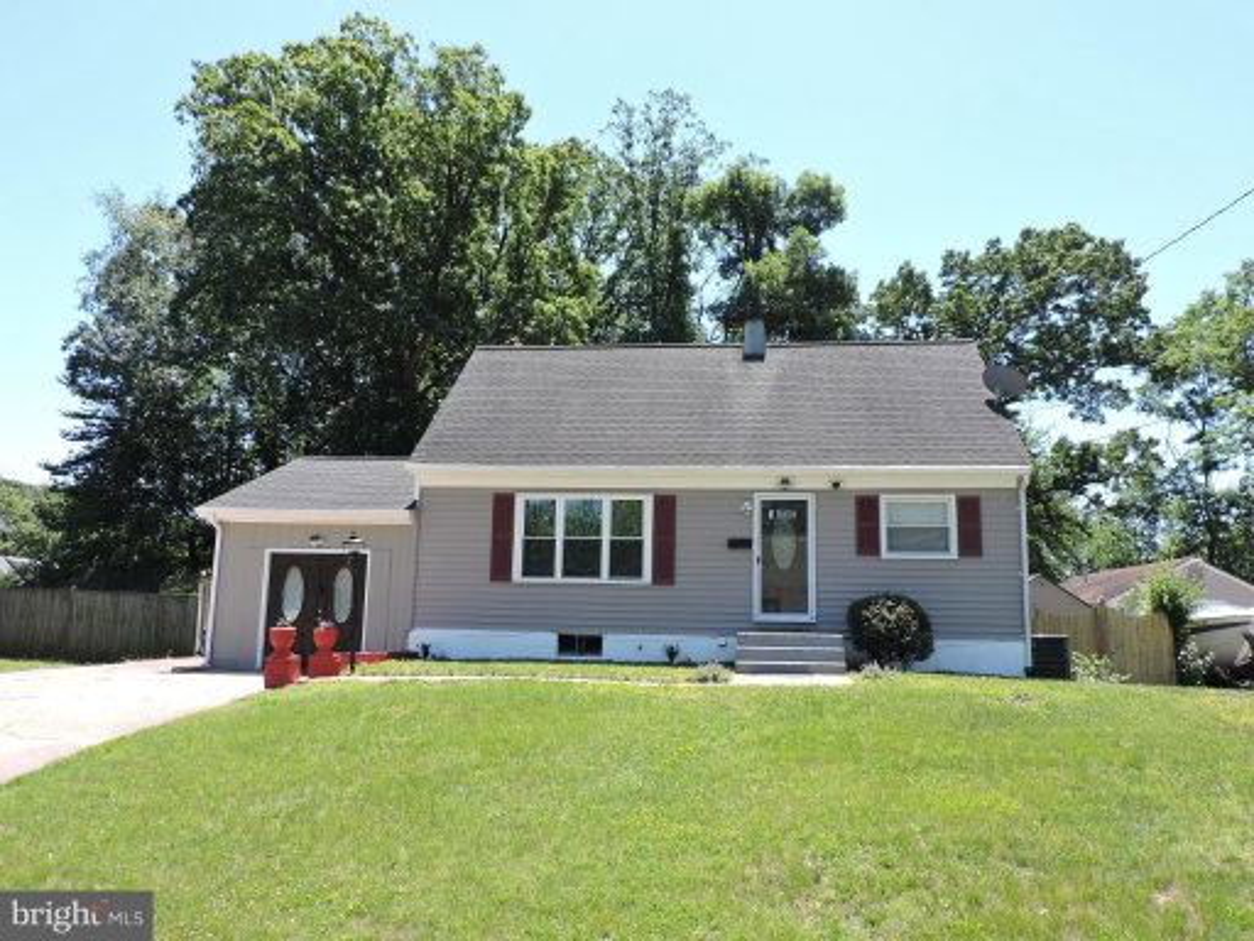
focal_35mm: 28
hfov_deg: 63.4
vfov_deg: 49.7
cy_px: 470
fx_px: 1014
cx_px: 627
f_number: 3.1
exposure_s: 1/500
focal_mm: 5
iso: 100
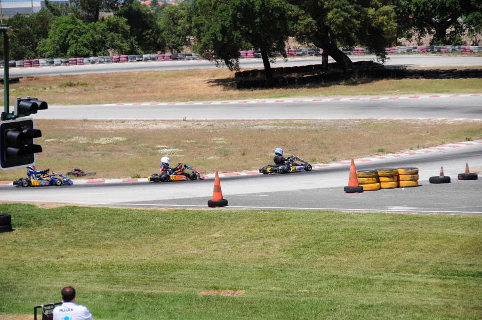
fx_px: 2106
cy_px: 160
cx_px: 241
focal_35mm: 158
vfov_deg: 8.7
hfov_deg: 13.1
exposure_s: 1/2500
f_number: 5.3
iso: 400
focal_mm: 105
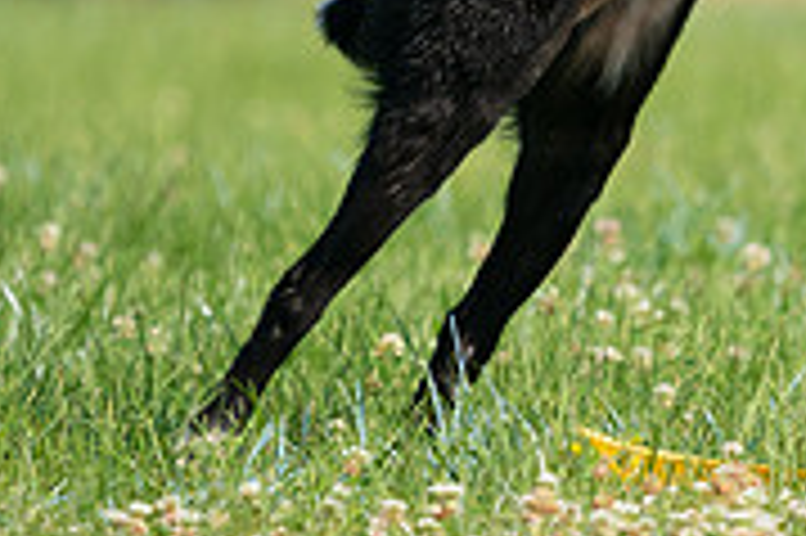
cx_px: 887
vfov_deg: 1.1
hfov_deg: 1.6
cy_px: -291
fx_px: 28832
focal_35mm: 1289
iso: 1250
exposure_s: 1/4000
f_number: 6.3
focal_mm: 397
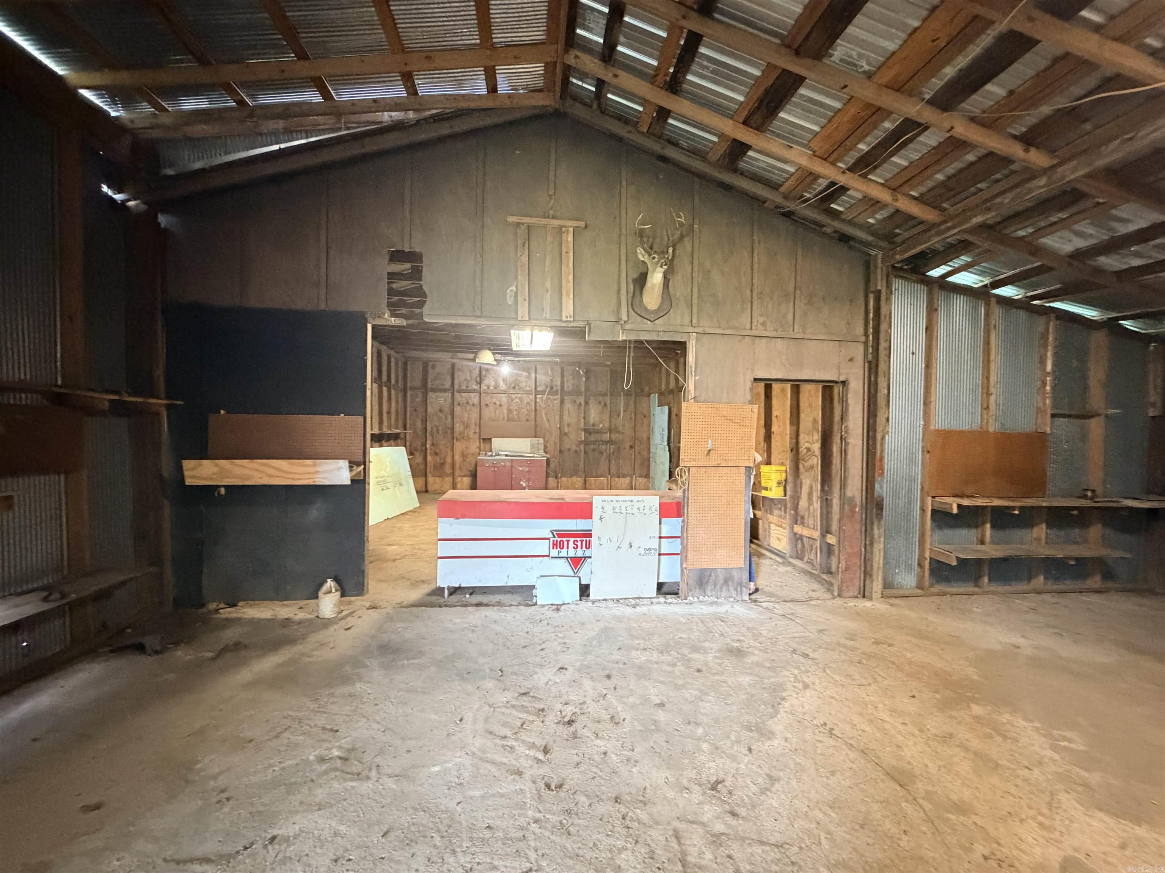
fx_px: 471
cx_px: 582
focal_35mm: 14
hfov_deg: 102.1
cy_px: 436
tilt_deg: +0.3
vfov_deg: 85.7
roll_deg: +0.2
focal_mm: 2.22
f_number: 2.2
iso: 1000
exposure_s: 1/40
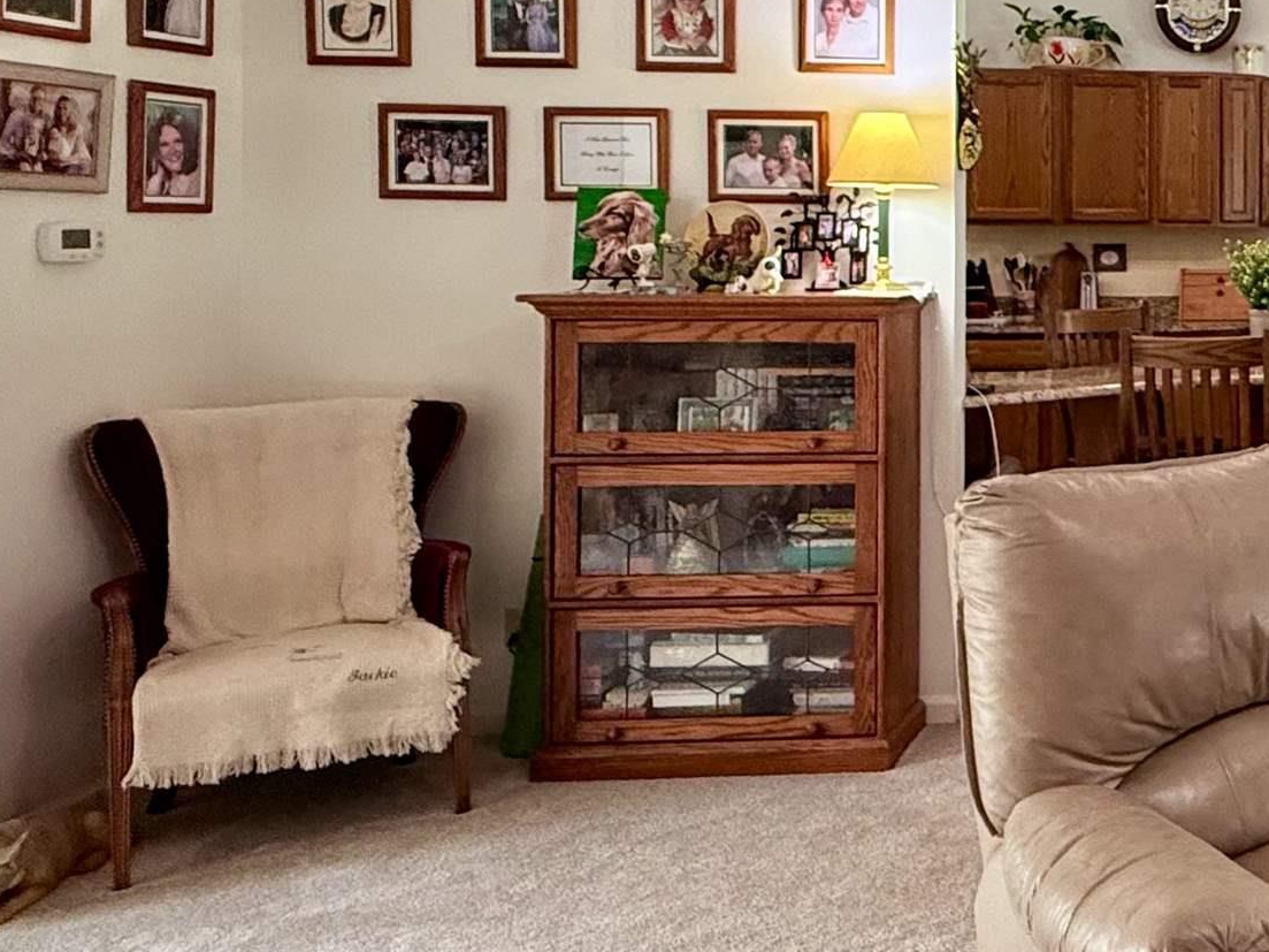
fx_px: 1430
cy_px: 243
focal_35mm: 39
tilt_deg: +0.2
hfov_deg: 37.9
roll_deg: -0.5
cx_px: 1466
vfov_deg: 36.0
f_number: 2.2
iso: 400
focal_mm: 2.22
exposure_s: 1/60
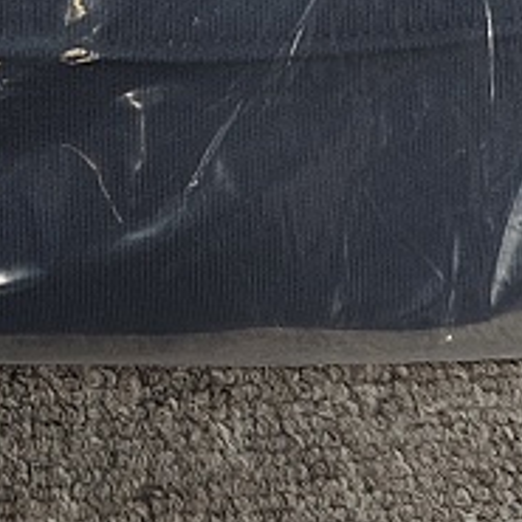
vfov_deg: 12.1
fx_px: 2116
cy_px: -593
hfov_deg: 13.4
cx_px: -198
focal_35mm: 124
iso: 1258
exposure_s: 1/100
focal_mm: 5.56
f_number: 1.88
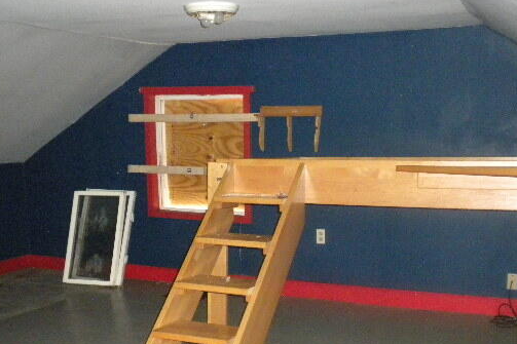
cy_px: 242
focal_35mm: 49
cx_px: 280
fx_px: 703
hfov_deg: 40.3
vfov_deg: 27.3
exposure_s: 1/30
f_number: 3.5
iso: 800
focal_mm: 6.6
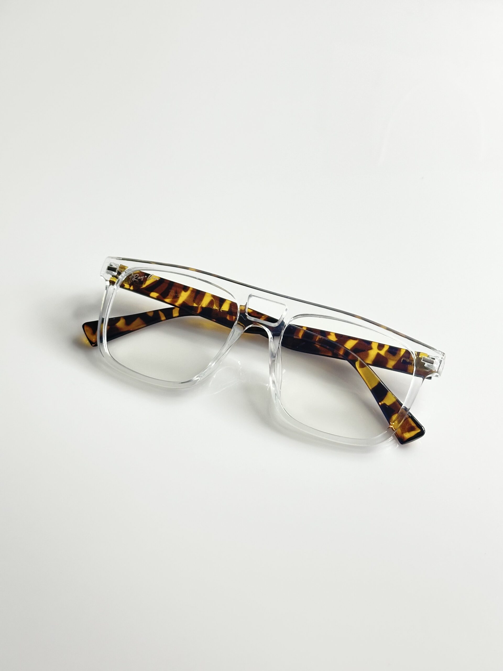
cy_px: 336
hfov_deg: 30.3
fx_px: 930
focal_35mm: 48
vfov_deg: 39.7
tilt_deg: -52.1
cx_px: 252
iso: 200
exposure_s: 1/60
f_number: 1.78
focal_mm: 6.86
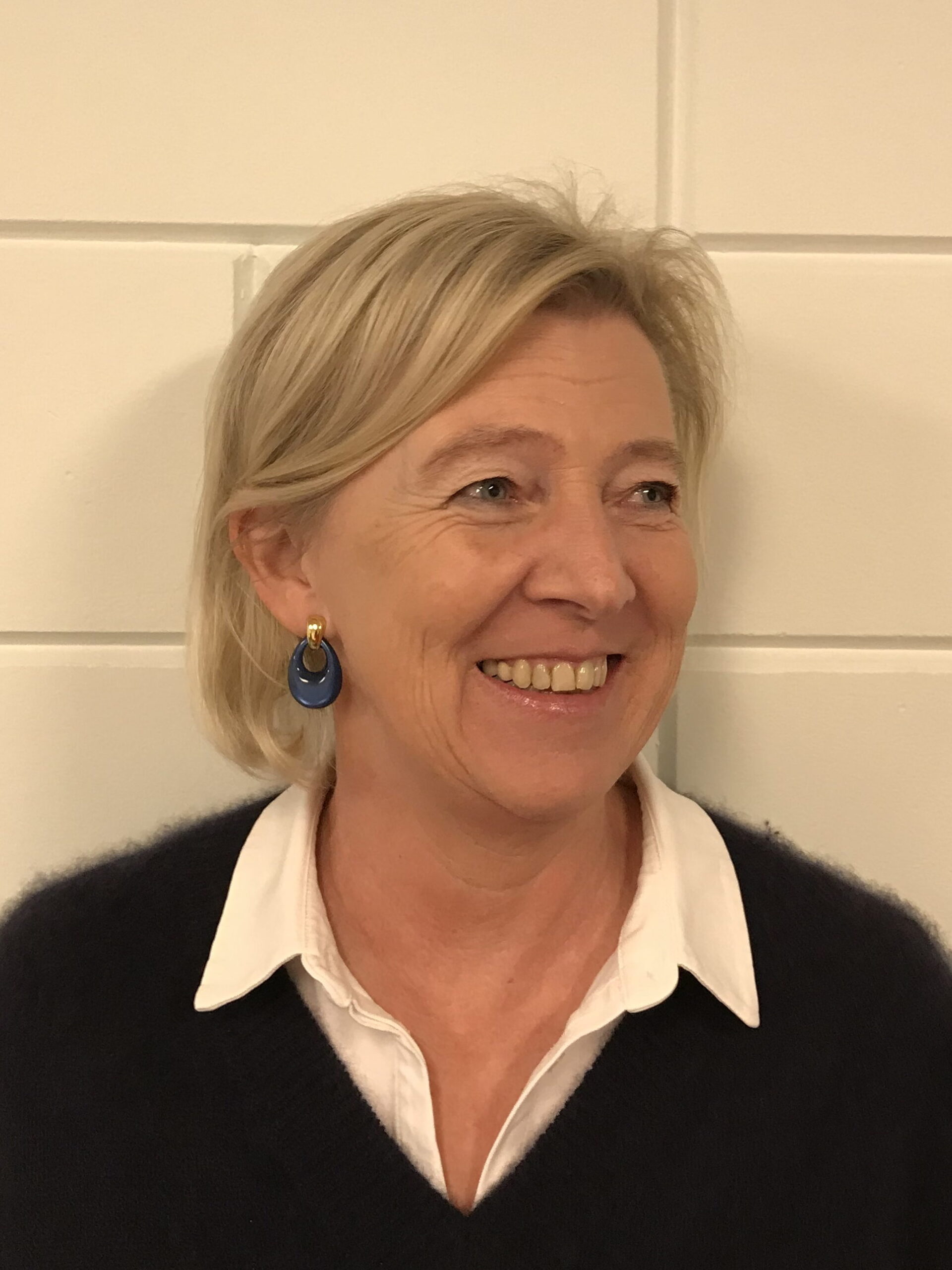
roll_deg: -0.1
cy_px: 635
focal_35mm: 28
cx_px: 476
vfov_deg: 63.4
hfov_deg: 49.7
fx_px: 1027
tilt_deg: -1.6
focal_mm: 3.99
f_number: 1.8
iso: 40
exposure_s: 1/20
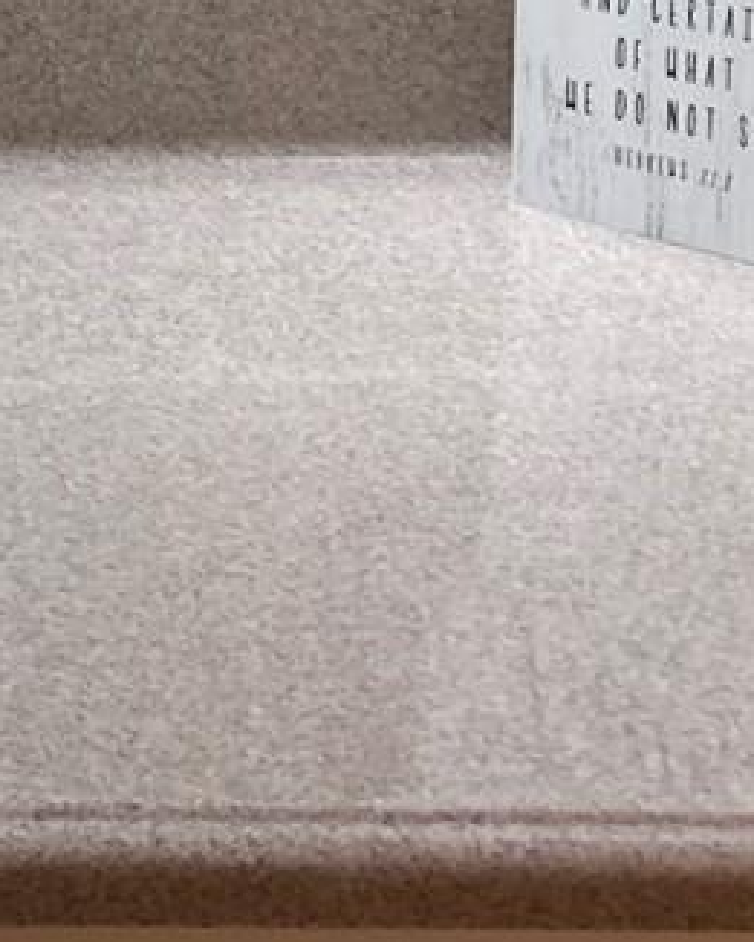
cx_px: -884
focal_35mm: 134
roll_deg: +1.6
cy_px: -355
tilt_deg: -13.6
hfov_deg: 10.4
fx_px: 3736
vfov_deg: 13.7
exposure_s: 1/60
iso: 80
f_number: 1.8
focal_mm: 3.99
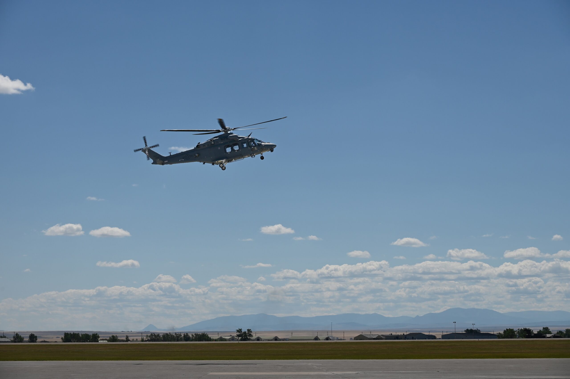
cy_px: 190
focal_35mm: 92
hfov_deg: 22.2
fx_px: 1456
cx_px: 285
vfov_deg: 14.8
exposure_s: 1/800
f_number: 10
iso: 100
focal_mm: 92
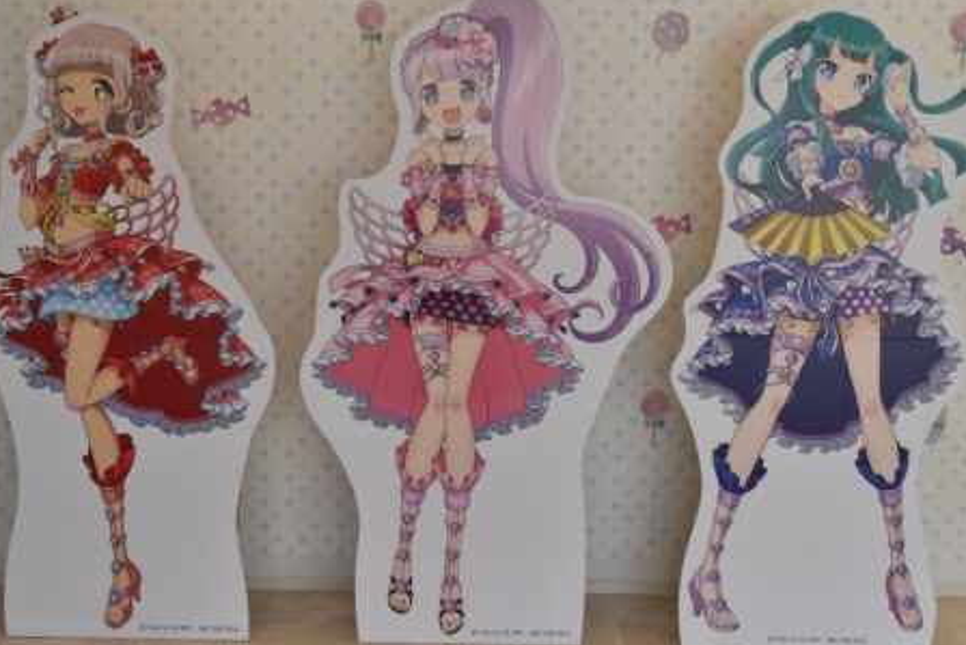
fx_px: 1288
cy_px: 289
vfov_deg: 28.1
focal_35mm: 48
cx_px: 457
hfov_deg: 41.1
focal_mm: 28
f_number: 13
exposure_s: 1/80
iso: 1000
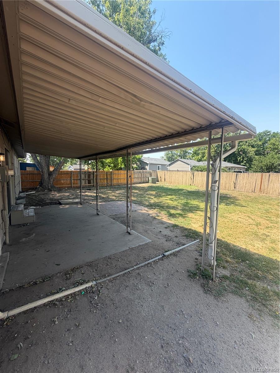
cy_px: 186
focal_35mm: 14
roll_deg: +0.4
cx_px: 140
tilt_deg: -5.3
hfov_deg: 85.7
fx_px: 151
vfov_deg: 102.1
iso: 50
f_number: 2.2
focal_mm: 2.22
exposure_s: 1/502
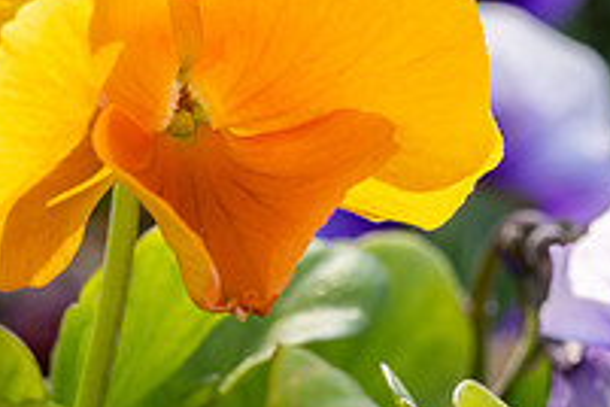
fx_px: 2931
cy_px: 108
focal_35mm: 173
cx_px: 656
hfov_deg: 11.7
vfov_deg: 7.9
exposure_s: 1/125
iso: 500
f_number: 11
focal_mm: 60
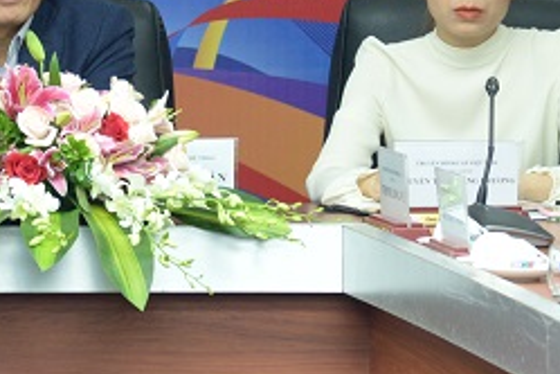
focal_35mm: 438
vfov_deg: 3.1
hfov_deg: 4.7
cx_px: 9
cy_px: -51
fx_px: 6813
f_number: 5.6
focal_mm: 120
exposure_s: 1/60
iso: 1250
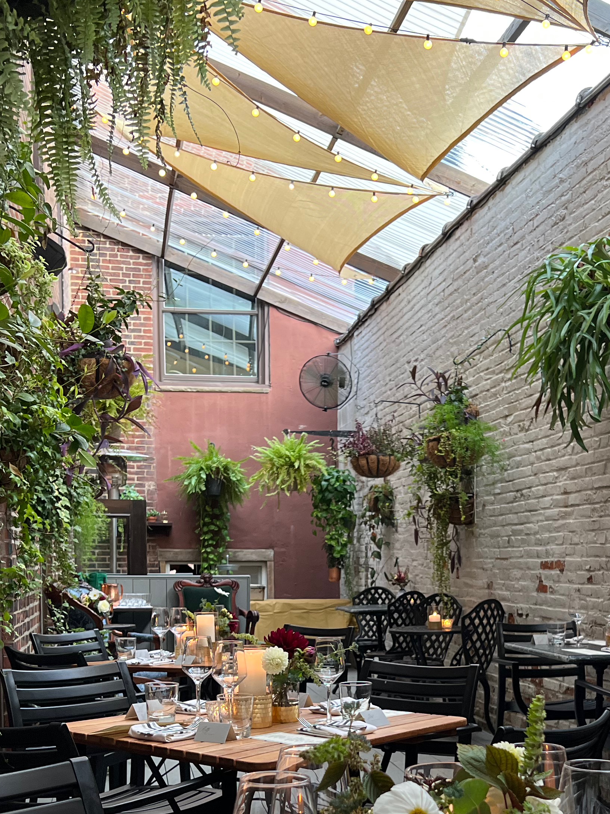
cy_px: 615
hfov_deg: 30.2
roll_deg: -0.9
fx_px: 1128
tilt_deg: -3.2
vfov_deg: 38.6
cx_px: 373
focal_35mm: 48
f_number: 1.5
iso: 125
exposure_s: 1/120
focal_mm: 5.7
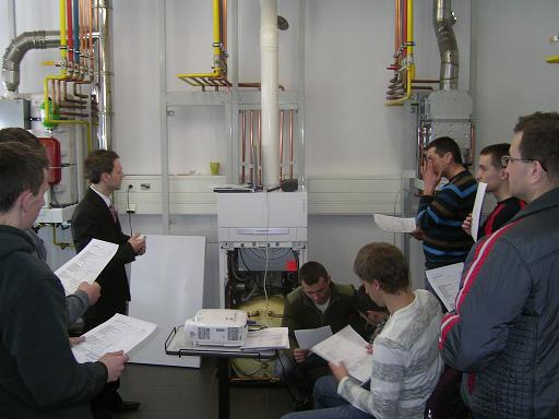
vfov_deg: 39.7
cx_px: 280
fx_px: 581
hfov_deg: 51.4
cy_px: 210
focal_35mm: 36
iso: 100
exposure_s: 1/30
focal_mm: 5.6
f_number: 2.8
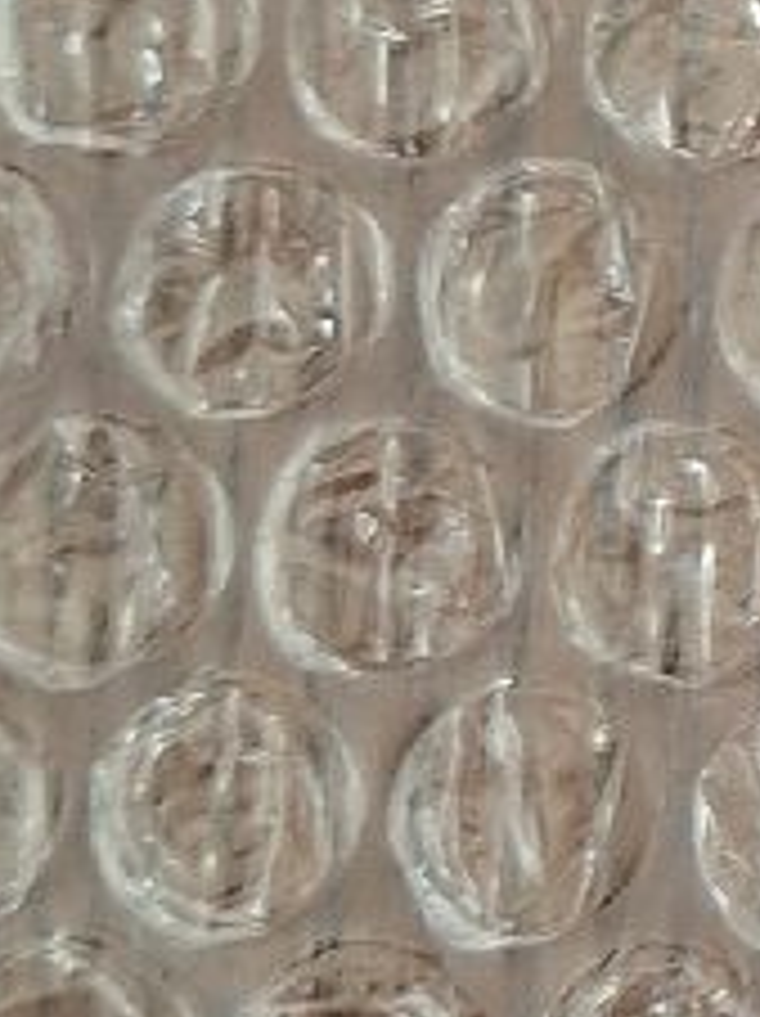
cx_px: 2680
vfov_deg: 12.1
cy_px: 338
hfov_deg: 7.4
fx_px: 4781
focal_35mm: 163
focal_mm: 5.54
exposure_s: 1/33
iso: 400
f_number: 1.8
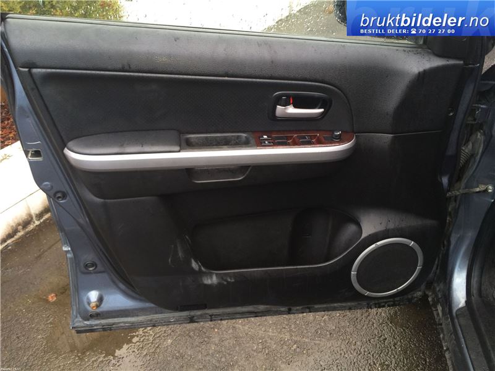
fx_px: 415
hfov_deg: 61.7
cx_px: 248
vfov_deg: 48.2
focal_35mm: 29
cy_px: 186
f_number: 2.2
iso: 64
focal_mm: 4.15
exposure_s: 1/30
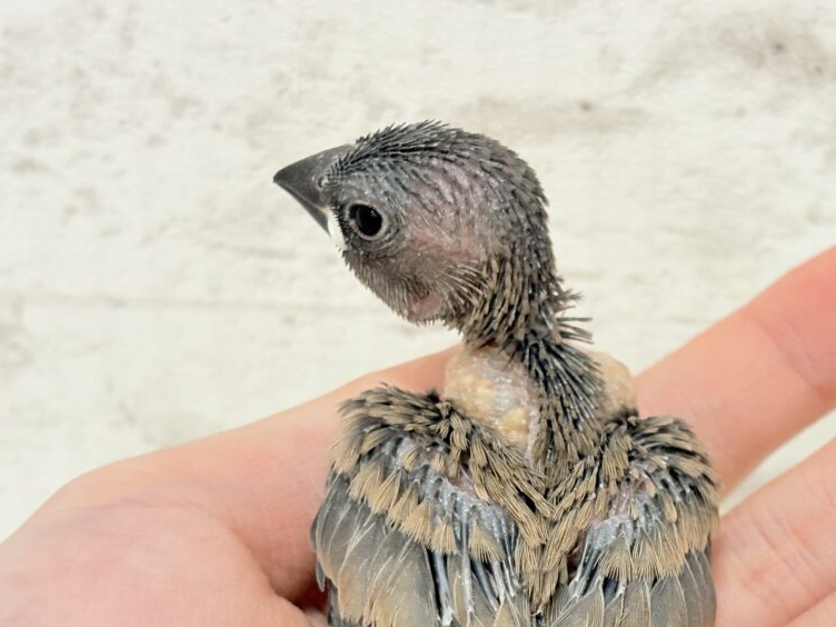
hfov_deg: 23.5
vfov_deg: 17.6
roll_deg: -0.8
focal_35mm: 83
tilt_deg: -38.0
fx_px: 2005
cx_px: 555
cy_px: 495
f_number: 1.6
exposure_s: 1/50
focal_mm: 5.96
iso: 80
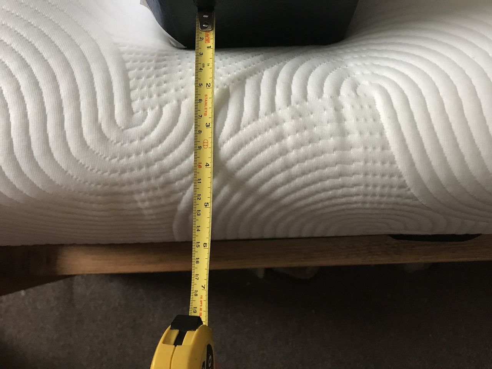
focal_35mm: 28
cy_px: 184
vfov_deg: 49.7
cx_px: 246
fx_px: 398
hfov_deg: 63.4
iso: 80
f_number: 1.8
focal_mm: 3.99
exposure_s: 1/17
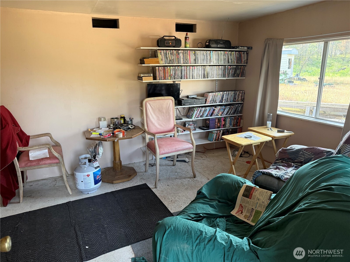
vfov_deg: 56.8
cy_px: 131
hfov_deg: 71.6
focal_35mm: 24
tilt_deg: -14.2
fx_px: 243
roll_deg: +0.4
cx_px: 175
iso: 200
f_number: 1.78
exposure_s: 1/103
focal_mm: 6.76
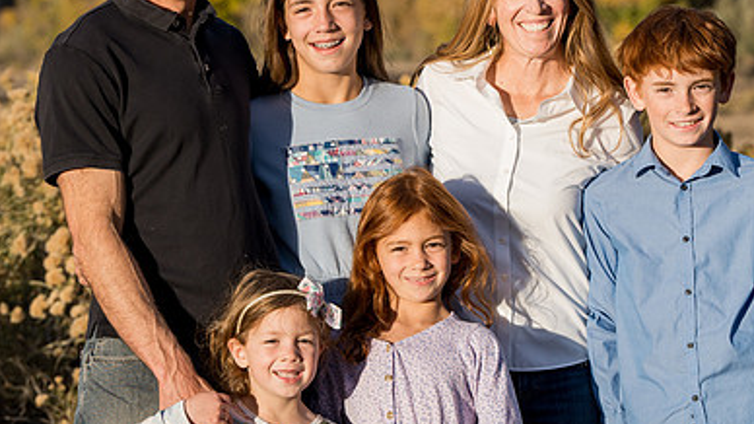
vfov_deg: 6.4
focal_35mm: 191
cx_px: 404
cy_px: 176
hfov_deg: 11.3
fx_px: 3818
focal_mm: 122
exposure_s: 1/320
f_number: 6.3
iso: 320
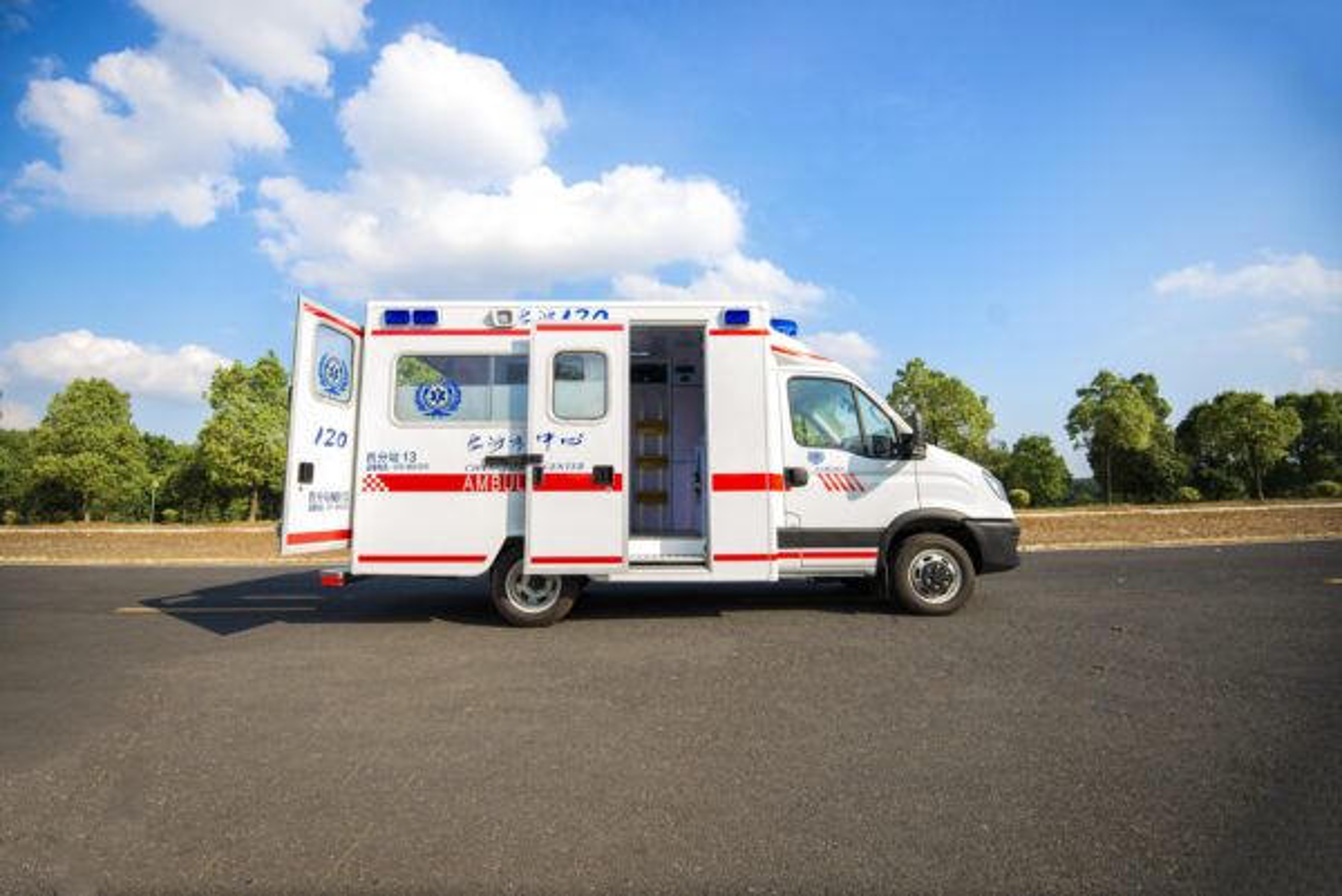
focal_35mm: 16
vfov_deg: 73.8
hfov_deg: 96.7
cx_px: 671
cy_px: 448
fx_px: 597
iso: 100
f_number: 4
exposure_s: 1/400
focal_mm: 16
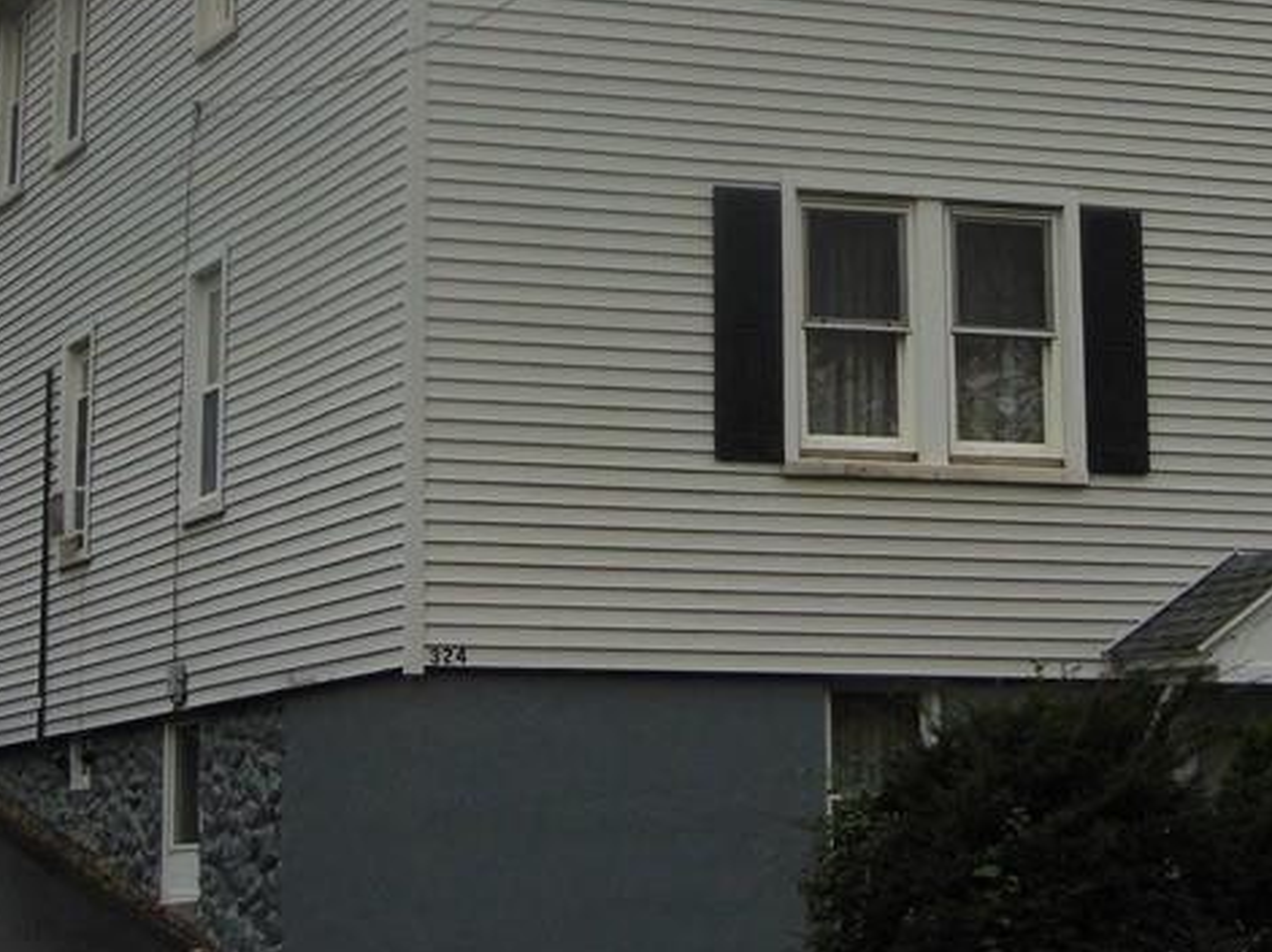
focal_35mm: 109
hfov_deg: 18.1
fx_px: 4003
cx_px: 671
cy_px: 11
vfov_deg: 13.4
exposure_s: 1/500
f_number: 3.5
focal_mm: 9
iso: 80
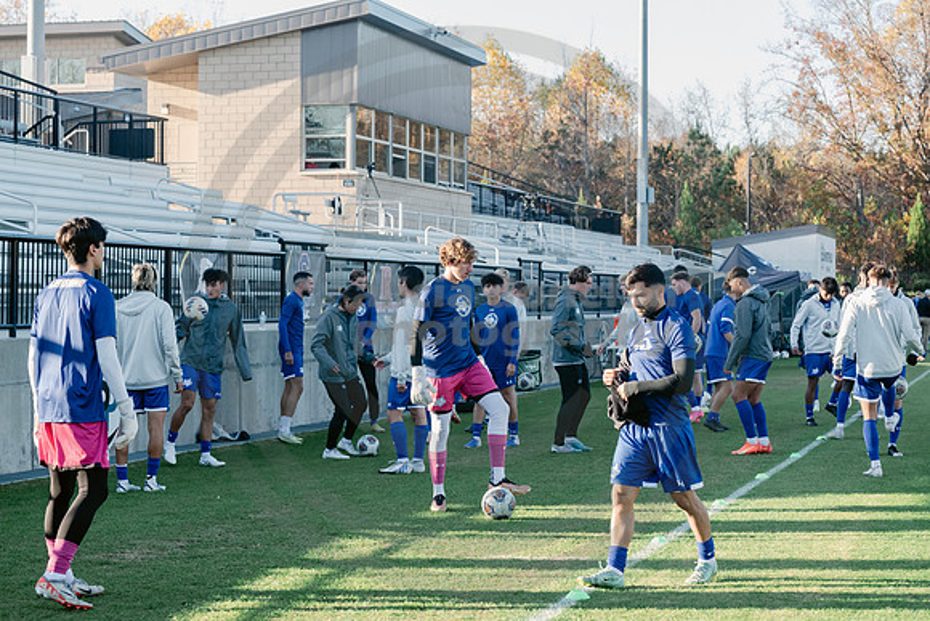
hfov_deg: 23.6
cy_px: 310
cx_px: 465
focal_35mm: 86
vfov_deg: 15.9
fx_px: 2222
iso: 1250
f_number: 5.6
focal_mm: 86
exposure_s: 1/800
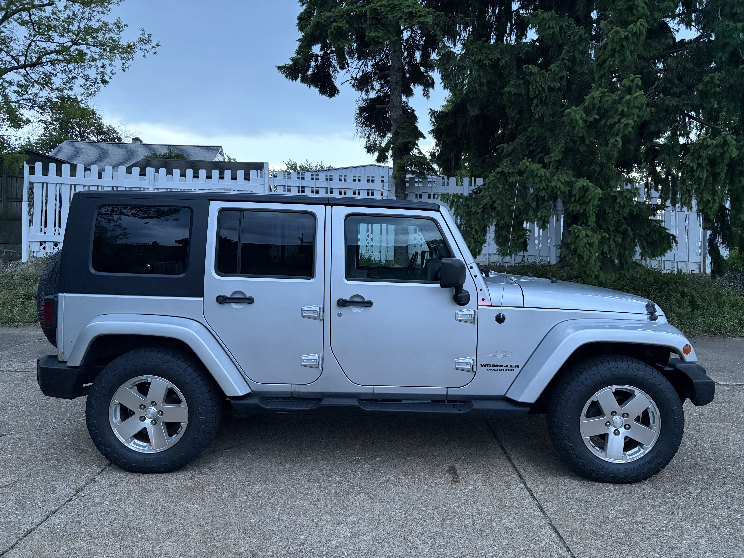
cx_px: 372
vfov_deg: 53.1
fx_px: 559
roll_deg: -1.4
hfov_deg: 67.3
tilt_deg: +0.5
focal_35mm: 26
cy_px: 279
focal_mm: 5.96
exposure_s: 1/60
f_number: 1.6
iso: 500
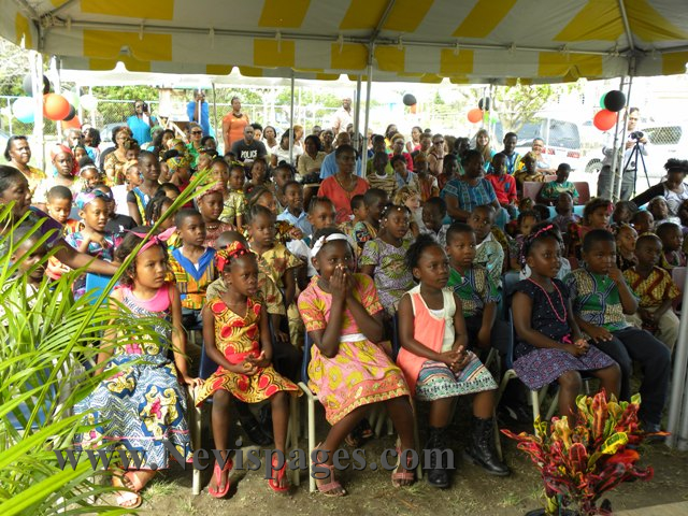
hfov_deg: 50.1
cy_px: 258
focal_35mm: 37
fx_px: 735
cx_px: 344
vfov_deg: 38.7
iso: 64
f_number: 3.2
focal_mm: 6.6
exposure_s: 1/76
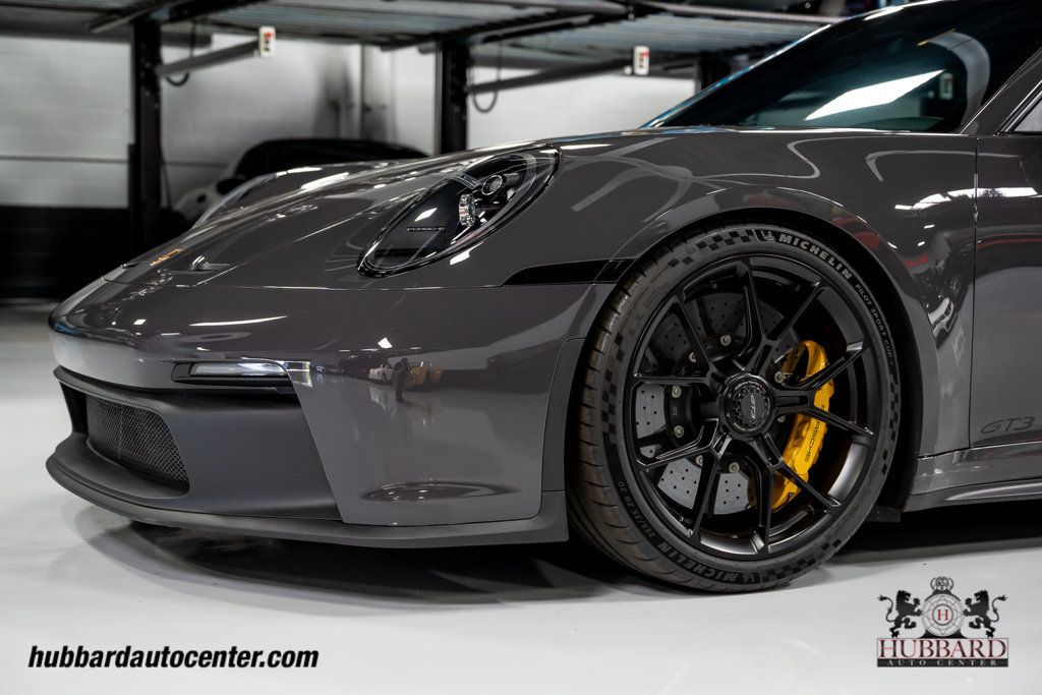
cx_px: 521
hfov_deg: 36.2
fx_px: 1592
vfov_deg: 24.6
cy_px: 348
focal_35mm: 55
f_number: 4
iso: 800
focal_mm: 55
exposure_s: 1/60
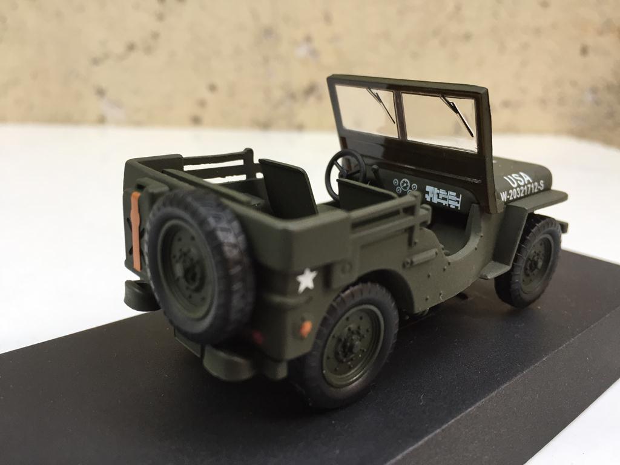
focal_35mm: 29
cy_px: 232
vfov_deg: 48.2
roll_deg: -2.7
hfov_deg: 61.7
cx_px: 310
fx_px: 519
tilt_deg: -18.9
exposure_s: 1/33
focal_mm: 4.15
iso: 32
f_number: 2.2
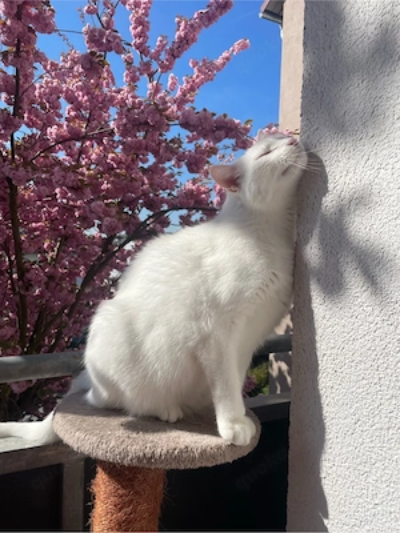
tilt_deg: -2.1
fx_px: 401
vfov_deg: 67.3
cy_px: 266
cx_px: 200
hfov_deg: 53.1
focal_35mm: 26
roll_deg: -1.1
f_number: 1.6
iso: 32
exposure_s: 1/5291
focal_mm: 4.2
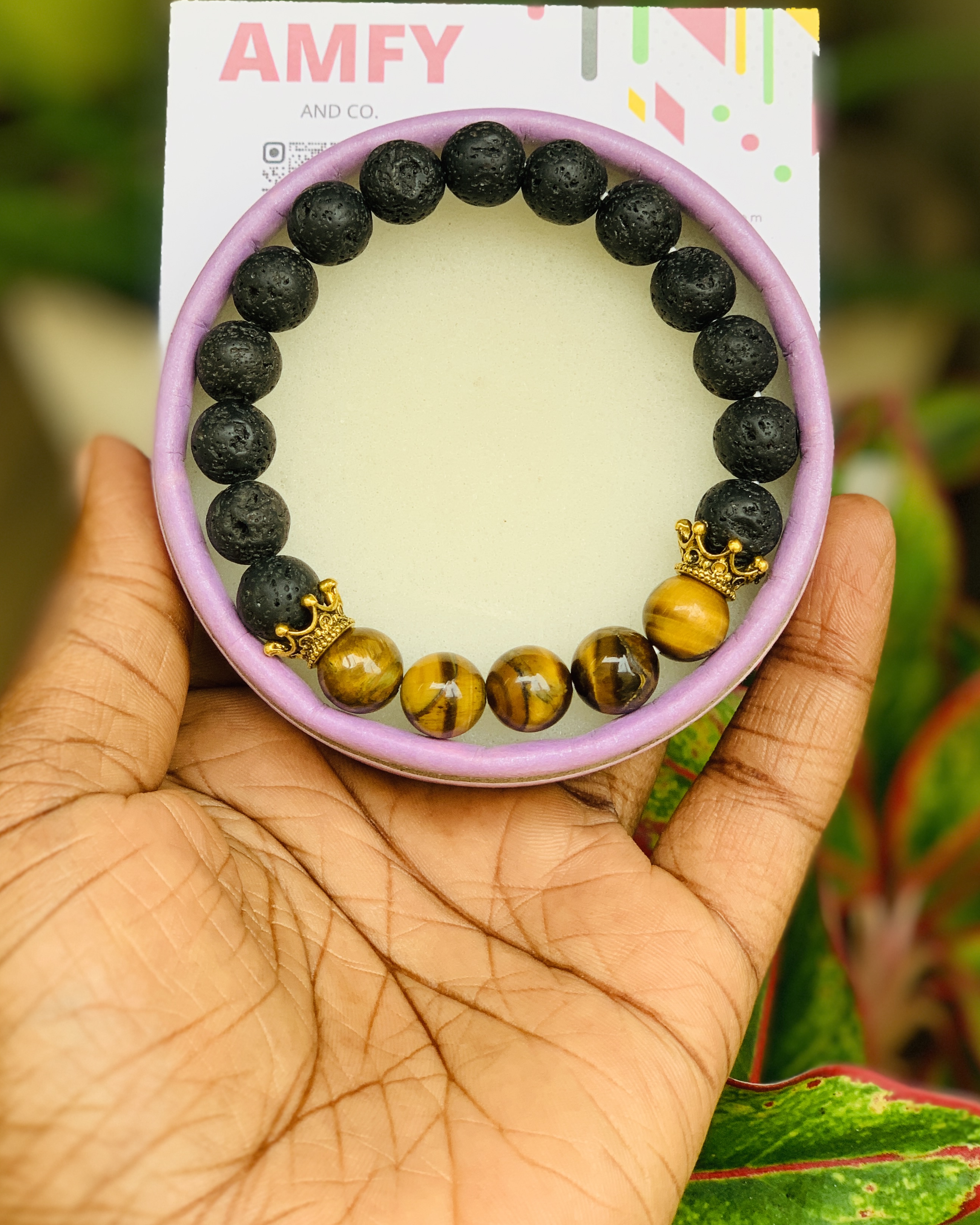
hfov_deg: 24.2
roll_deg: -0.6
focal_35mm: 63
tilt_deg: -23.9
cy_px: 496
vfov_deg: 30.0
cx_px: 481
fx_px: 2284
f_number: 2.4
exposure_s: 1/122
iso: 40
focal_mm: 6
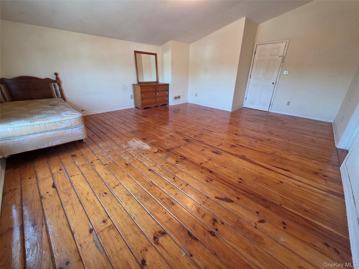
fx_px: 135
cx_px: 180
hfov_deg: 106.2
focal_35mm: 13
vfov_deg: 89.9
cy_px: 134
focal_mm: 2.2
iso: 250
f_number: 1.9
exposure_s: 1/120
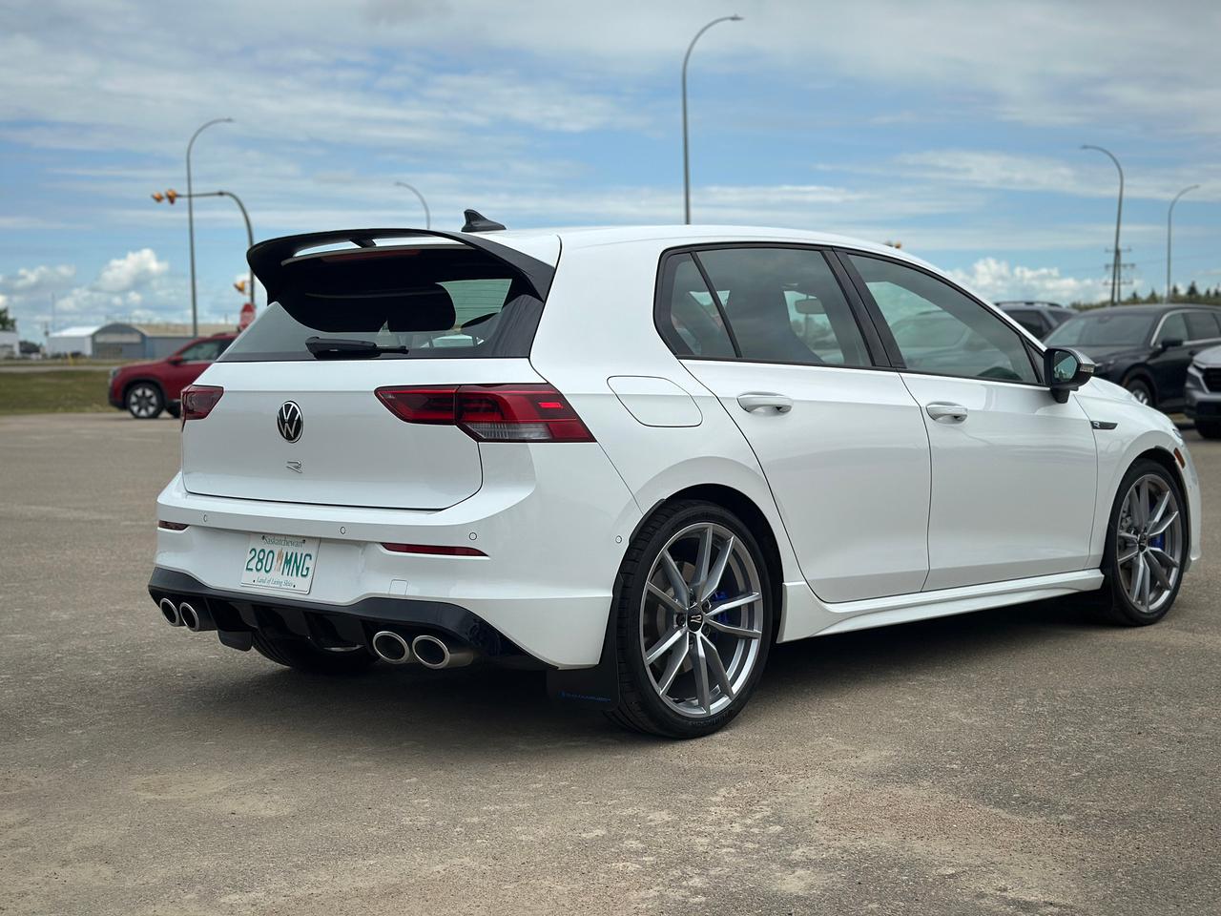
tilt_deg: -3.9
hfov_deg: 39.7
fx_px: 1693
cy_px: 458
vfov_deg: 30.3
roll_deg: +0.7
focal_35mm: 48
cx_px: 610
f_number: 1.78
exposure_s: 1/6623
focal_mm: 6.86
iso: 80
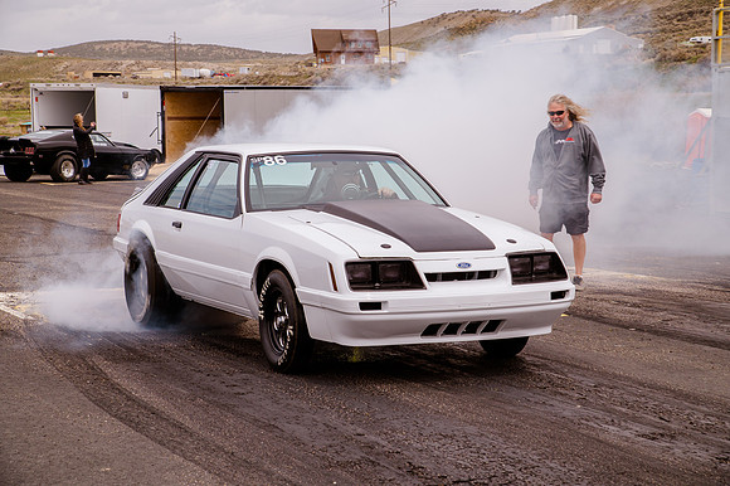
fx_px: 1662
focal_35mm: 82
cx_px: 365
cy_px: 243
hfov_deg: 24.8
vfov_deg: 16.6
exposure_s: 1/320
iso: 200
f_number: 11
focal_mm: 82
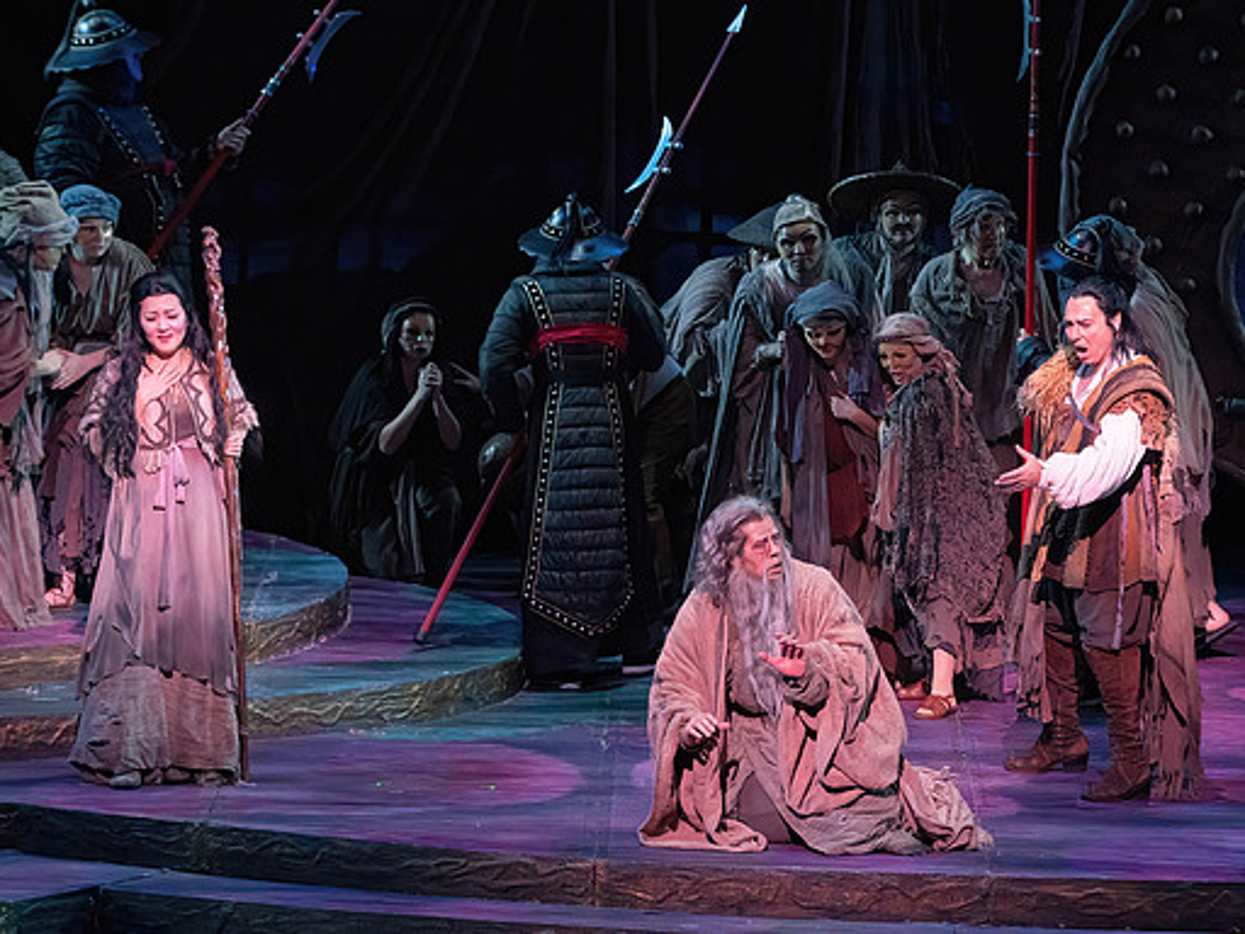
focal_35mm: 218
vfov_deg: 6.8
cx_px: 691
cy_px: 466
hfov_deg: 9.1
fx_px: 7841
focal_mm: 200
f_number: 9
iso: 20000
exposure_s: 1/320
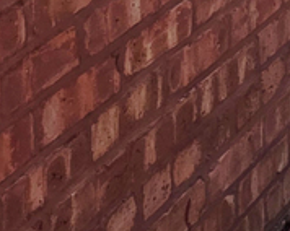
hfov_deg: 7.9
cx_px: 1070
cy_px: -301
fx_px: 1560
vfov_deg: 7.9
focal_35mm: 182
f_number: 1.8
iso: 80
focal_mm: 5.4
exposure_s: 1/2745
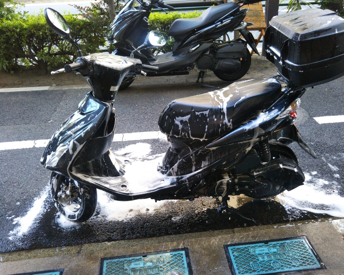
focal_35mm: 32
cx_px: 185
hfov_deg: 55.6
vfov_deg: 45.8
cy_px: 140
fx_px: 326
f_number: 2.2
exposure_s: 1/93
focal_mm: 4
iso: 111
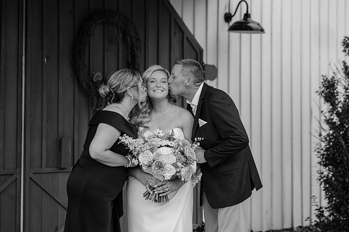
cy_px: 116
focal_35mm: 75
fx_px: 727
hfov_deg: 27.0
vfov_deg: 18.2
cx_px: 174
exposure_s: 1/4000
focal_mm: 50
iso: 1000
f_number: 1.8
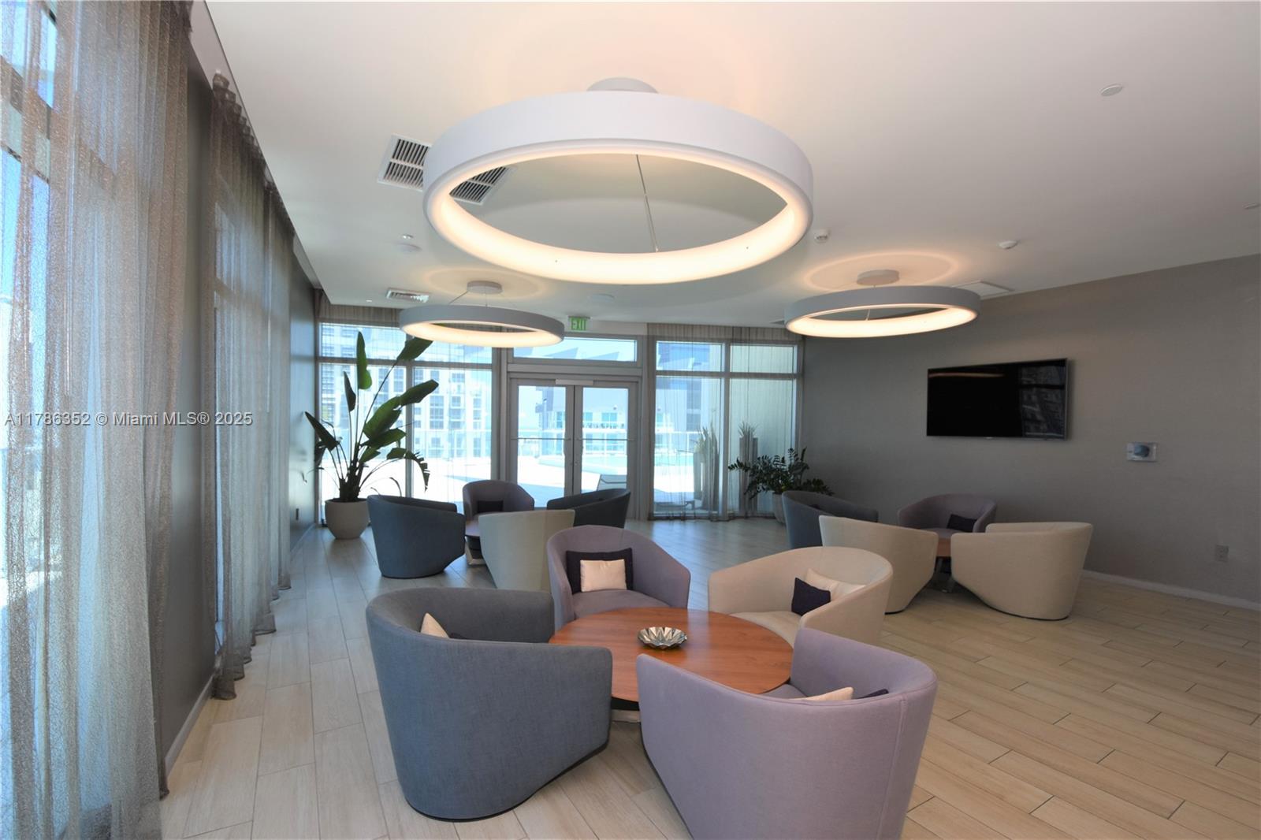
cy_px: 420
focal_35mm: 15
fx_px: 525
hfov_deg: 100.4
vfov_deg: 77.3
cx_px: 630
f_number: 6.3
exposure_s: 1/160
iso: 200
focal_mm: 10
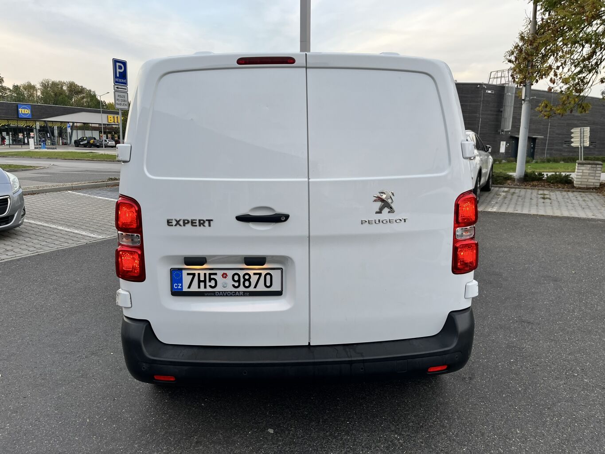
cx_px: 302
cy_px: 227
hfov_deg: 67.3
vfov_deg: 53.1
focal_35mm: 26
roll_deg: -1.7
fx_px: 454
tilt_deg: -12.5
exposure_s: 1/218
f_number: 1.6
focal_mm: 5.1
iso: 40
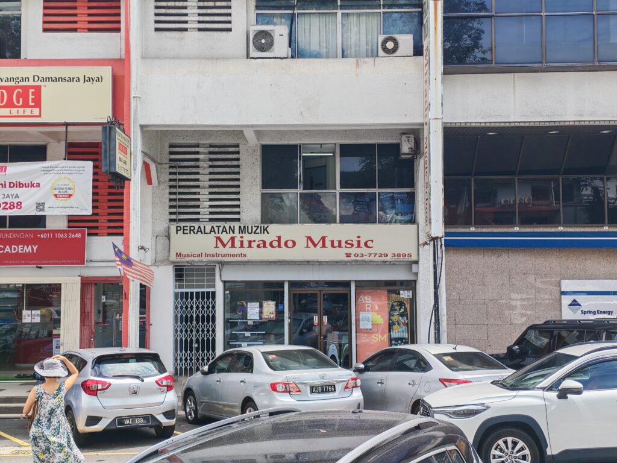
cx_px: 308
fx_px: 856
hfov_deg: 39.7
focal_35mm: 48
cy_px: 232
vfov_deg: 30.3
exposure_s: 1/740
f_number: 1.9
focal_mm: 6.12
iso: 50
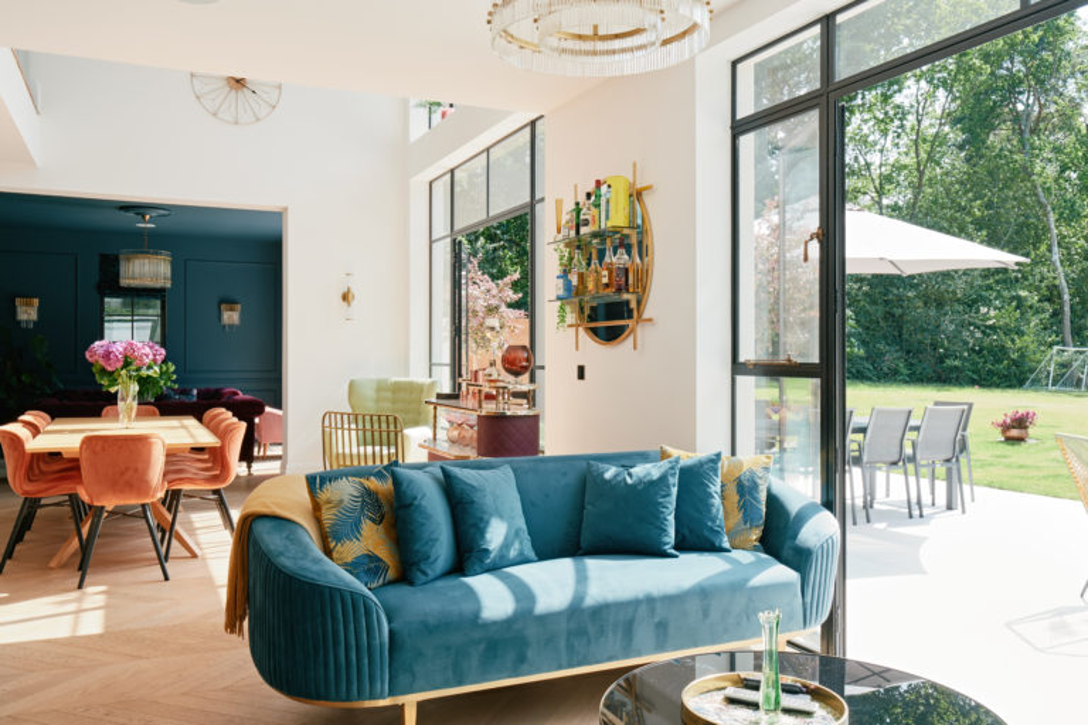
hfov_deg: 63.7
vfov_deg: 45.0
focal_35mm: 29
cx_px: 544
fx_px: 876
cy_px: 362
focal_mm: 19.4
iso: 160
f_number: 11
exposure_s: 1/25
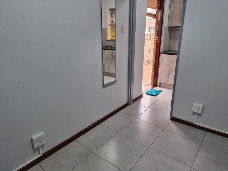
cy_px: 86
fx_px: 151
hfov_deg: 73.9
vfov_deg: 58.9
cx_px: 114
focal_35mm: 23
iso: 200
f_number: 1.8
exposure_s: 1/180
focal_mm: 5.54
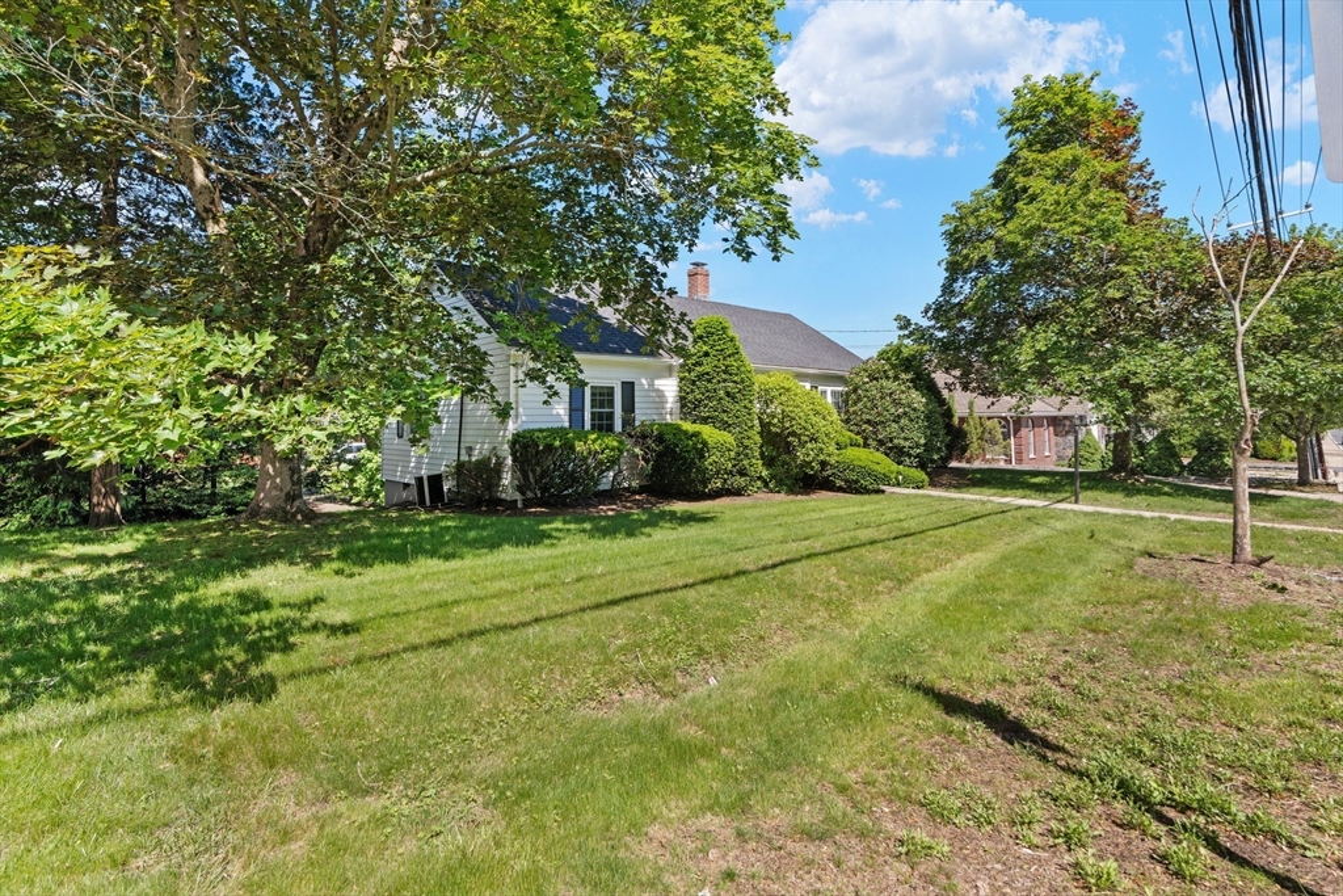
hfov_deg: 96.7
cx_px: 672
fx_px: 597
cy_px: 448
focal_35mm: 16
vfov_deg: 73.8
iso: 320
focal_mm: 16
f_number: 9
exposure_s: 1/125
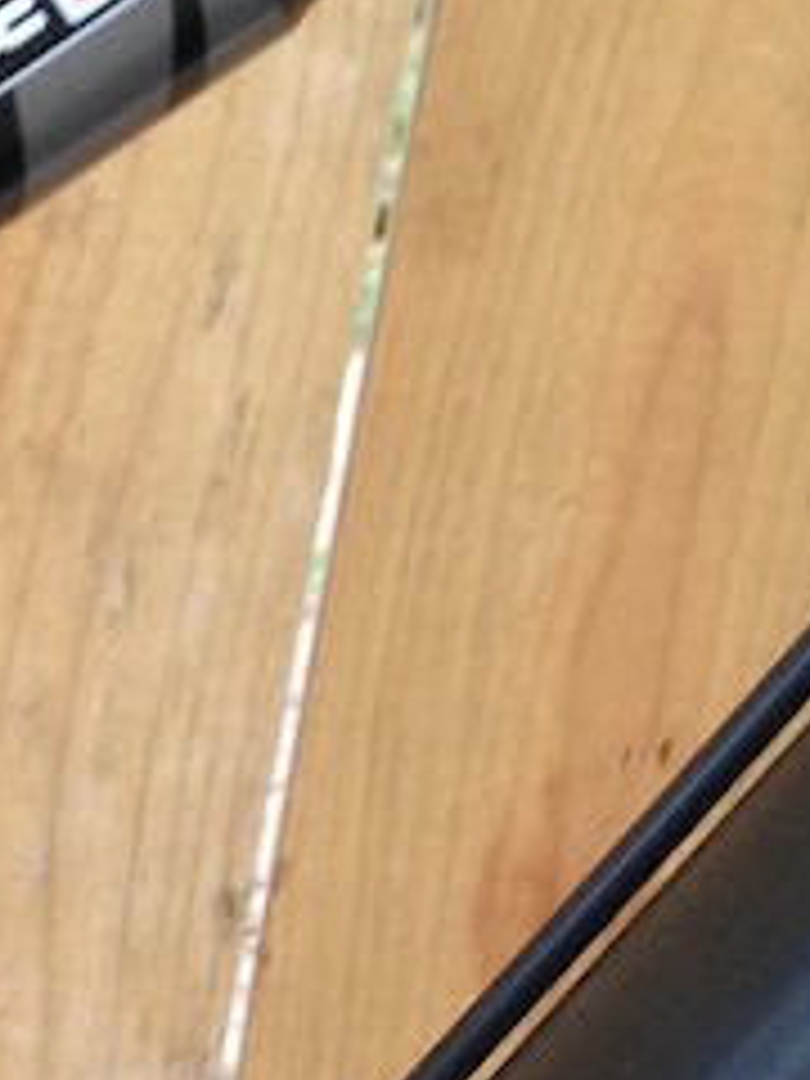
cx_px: -742
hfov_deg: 9.9
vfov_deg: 13.8
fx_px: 4399
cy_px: 1026
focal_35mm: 141
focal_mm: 4.12
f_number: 2.4
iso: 160
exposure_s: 1/20
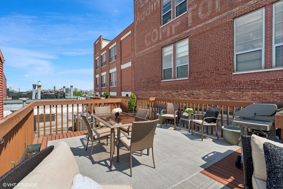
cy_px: 94
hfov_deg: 96.7
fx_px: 126
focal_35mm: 16
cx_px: 142
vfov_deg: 73.7
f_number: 8
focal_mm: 16
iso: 320
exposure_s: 1/800
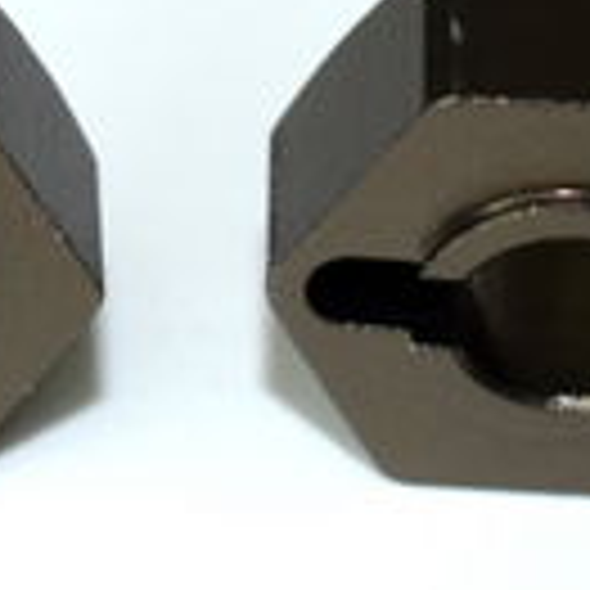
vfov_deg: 4.5
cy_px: 491
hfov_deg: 4.5
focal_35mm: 389
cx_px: 149
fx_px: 7501
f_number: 8
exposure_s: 1/80
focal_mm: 50
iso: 100
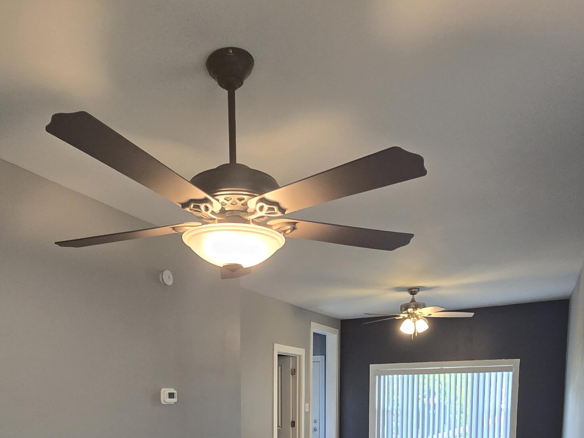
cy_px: 450
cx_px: 247
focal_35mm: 27
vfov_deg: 43.2
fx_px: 456
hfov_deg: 65.0
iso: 200
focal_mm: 2.2
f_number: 2.2
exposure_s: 1/60
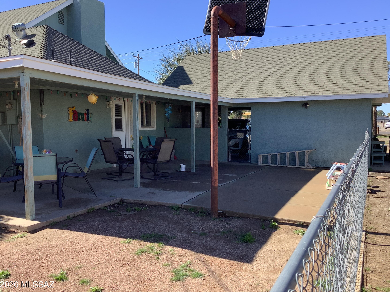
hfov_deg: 56.8
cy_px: 148
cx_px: 194
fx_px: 361
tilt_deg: -4.4
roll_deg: +1.1
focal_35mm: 32
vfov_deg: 44.2
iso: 25
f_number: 2.4
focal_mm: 3.3
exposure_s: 1/500
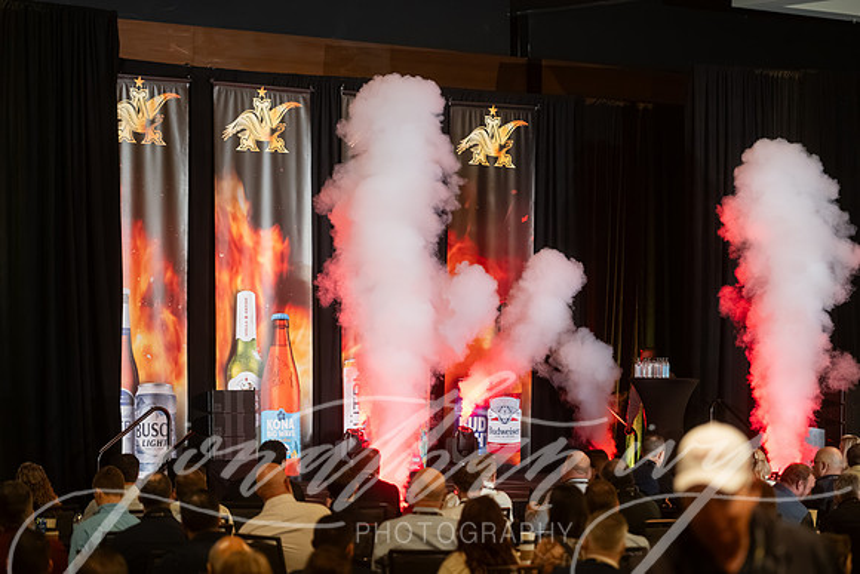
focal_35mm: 114
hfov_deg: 17.9
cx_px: 430
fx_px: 2726
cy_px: 287
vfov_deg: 12.0
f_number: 2.8
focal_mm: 112
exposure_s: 1/200
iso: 2500
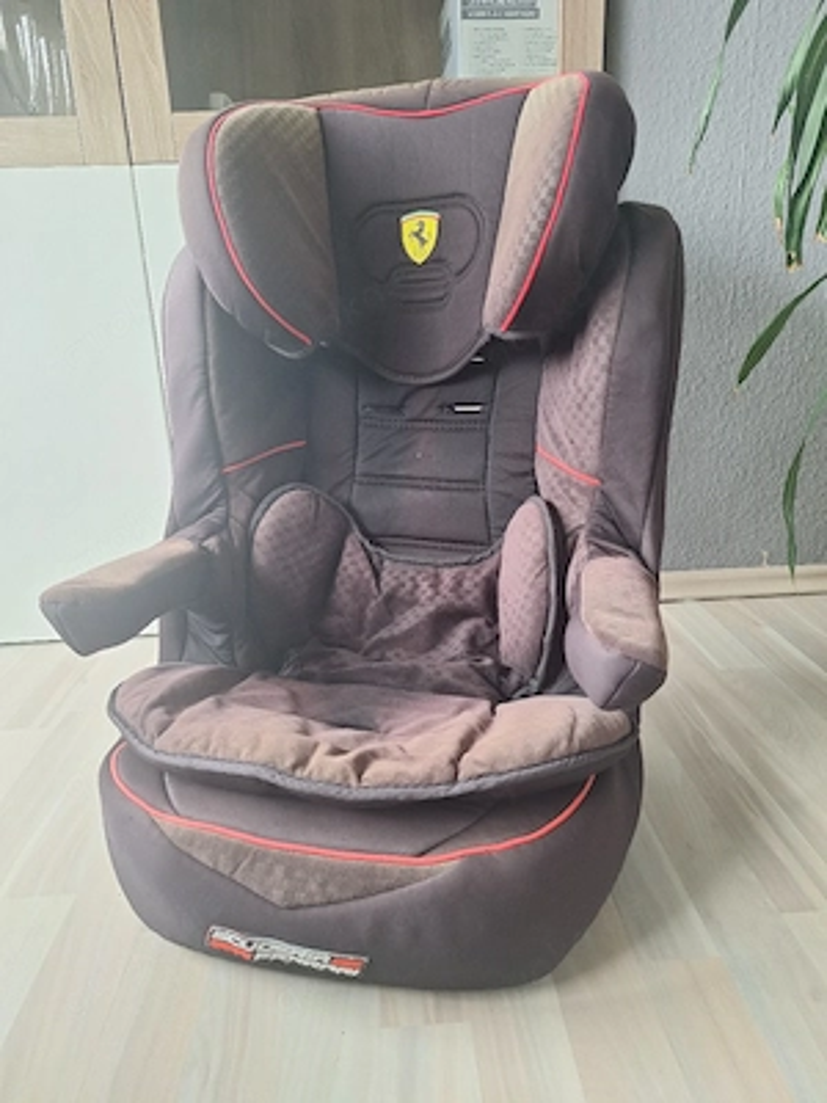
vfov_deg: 73.9
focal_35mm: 23
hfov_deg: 58.9
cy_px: 552
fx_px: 733
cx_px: 414
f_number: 1.8
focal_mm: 5.54
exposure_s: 1/50
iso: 200
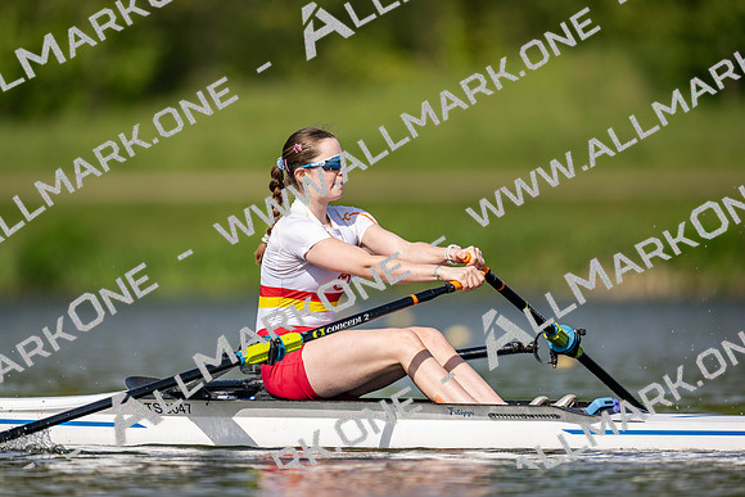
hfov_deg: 3.4
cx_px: 372
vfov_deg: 2.3
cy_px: 248
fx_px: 12419
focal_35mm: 600
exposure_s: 1/2500
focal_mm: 600
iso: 200
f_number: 4
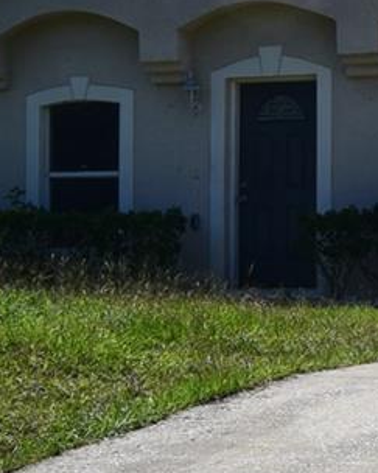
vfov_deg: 13.0
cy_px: 247
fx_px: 2071
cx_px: 411
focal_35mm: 148
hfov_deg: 10.3
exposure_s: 1/500
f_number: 11
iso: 360
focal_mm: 20
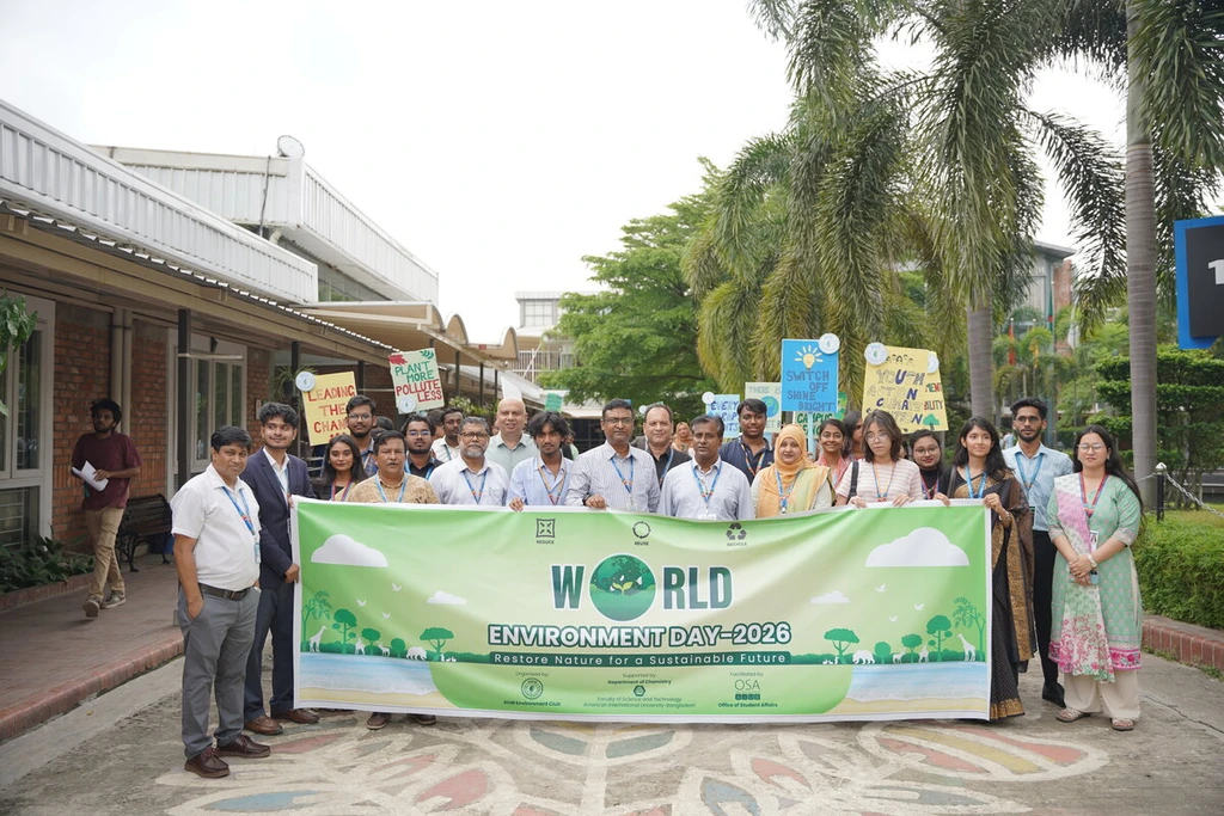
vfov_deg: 44.3
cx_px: 612
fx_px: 1003
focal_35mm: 30
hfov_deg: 62.8
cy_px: 408
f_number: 2.8
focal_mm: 29.5
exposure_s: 1/400
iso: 100
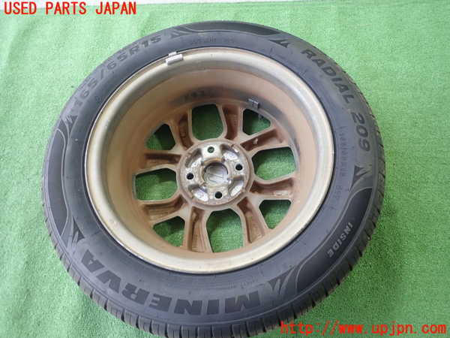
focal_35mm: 25
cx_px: 225
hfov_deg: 69.4
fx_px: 325
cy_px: 169
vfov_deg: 54.9
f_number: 2
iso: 200
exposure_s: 1/50
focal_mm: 4.5
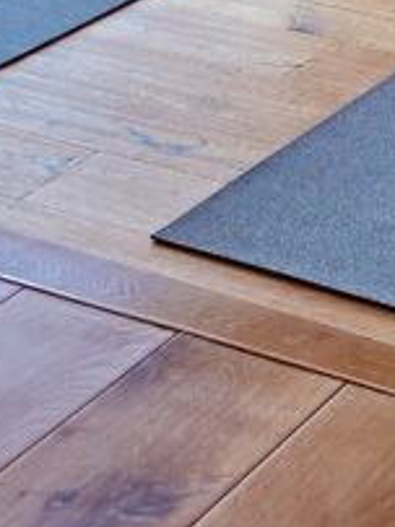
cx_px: 418
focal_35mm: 131
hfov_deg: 11.2
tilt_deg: -17.4
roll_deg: +0.1
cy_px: -156
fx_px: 1995
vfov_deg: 14.4
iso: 40
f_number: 1.5
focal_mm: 5.7
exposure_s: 1/180
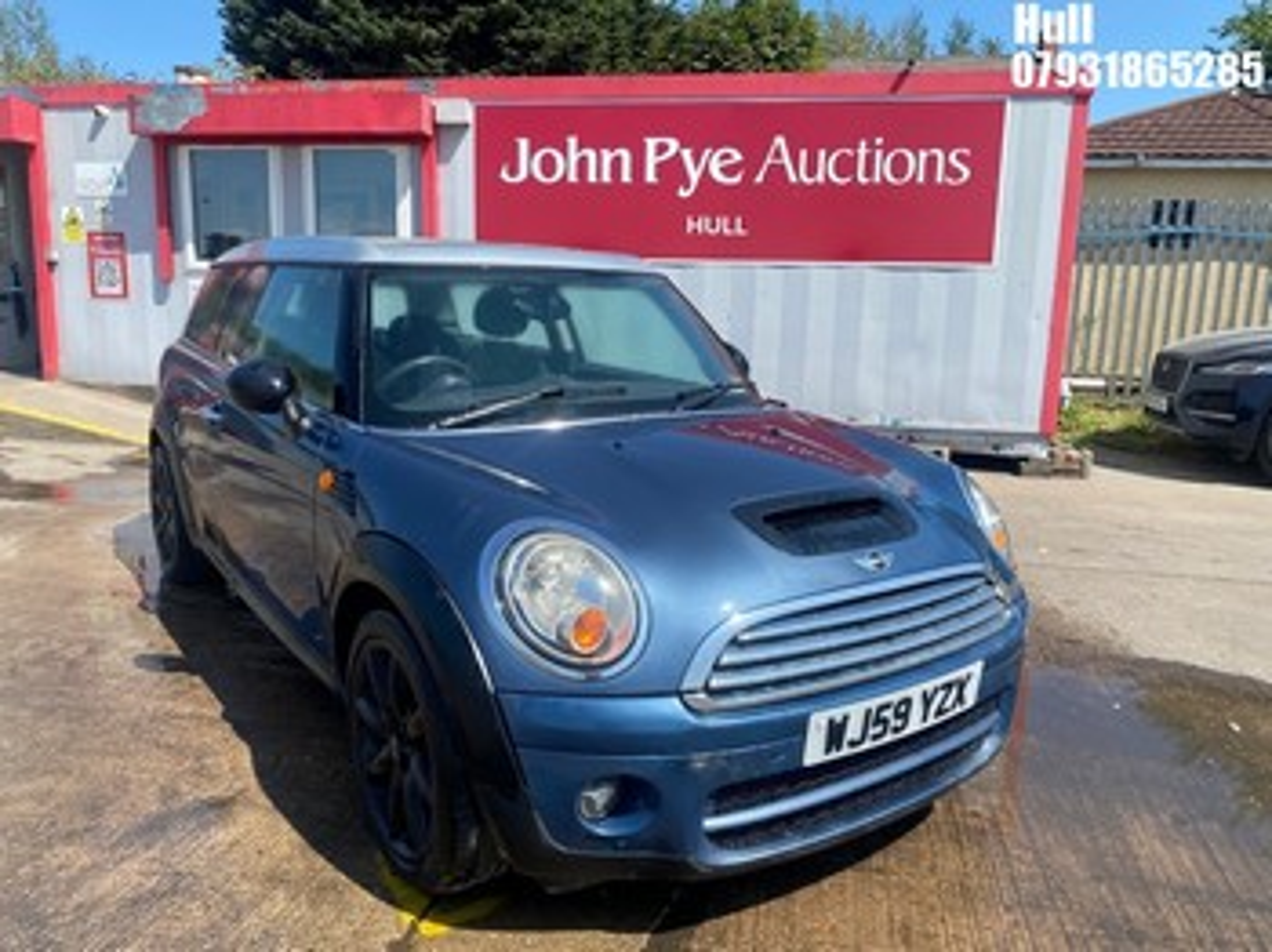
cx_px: 636
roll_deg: +0.1
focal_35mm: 26
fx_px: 955
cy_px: 476
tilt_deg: -10.1
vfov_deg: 53.0
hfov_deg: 67.3
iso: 32
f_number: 1.8
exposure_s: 1/1996
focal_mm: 4.25
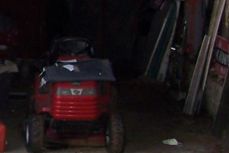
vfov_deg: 6.3
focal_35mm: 217
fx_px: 1380
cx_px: -178
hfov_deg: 9.1
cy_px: 89
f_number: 2.8
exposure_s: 1/250
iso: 80
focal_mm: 6.7
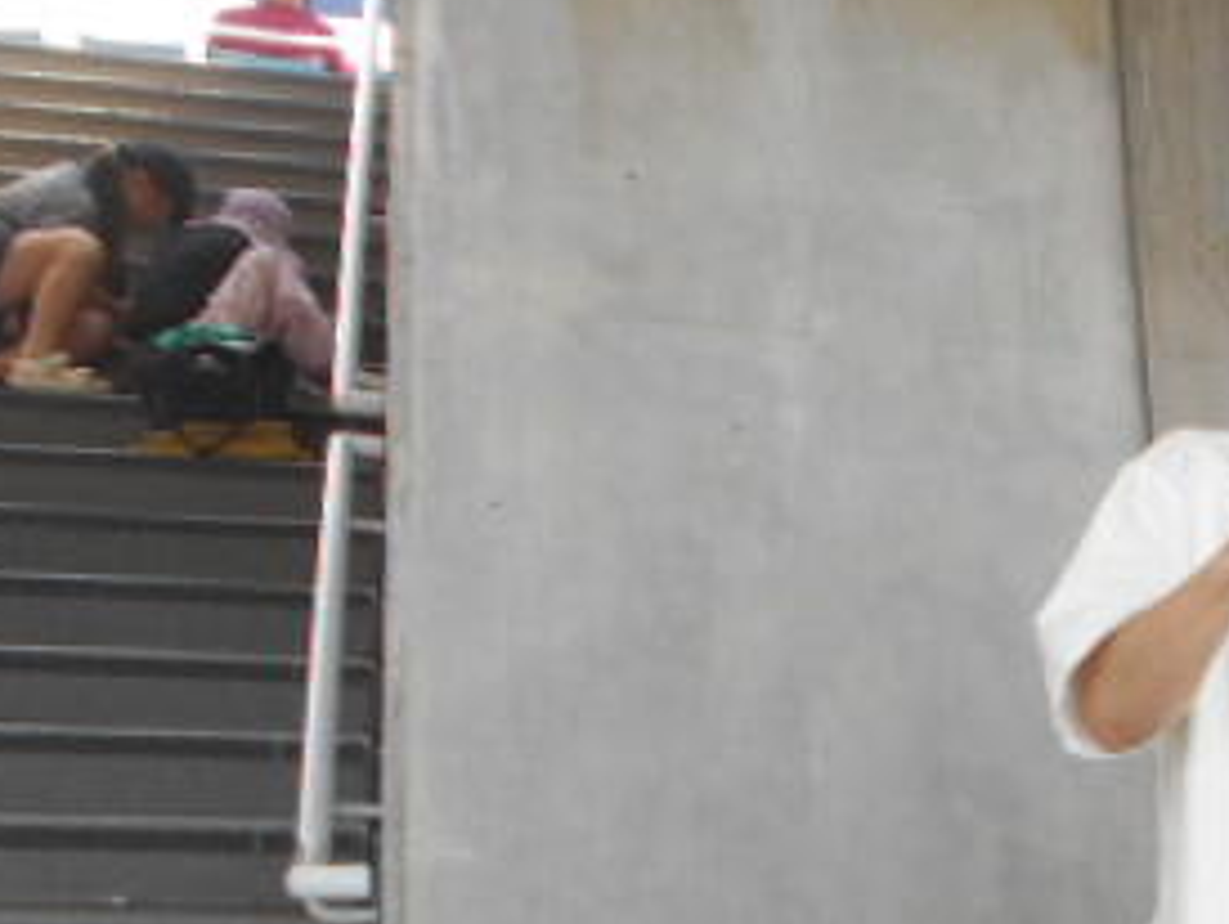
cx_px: 1404
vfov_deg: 20.2
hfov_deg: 25.4
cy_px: 969
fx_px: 2487
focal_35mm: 70
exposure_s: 1/250
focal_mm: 5.1
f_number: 3.4
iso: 100
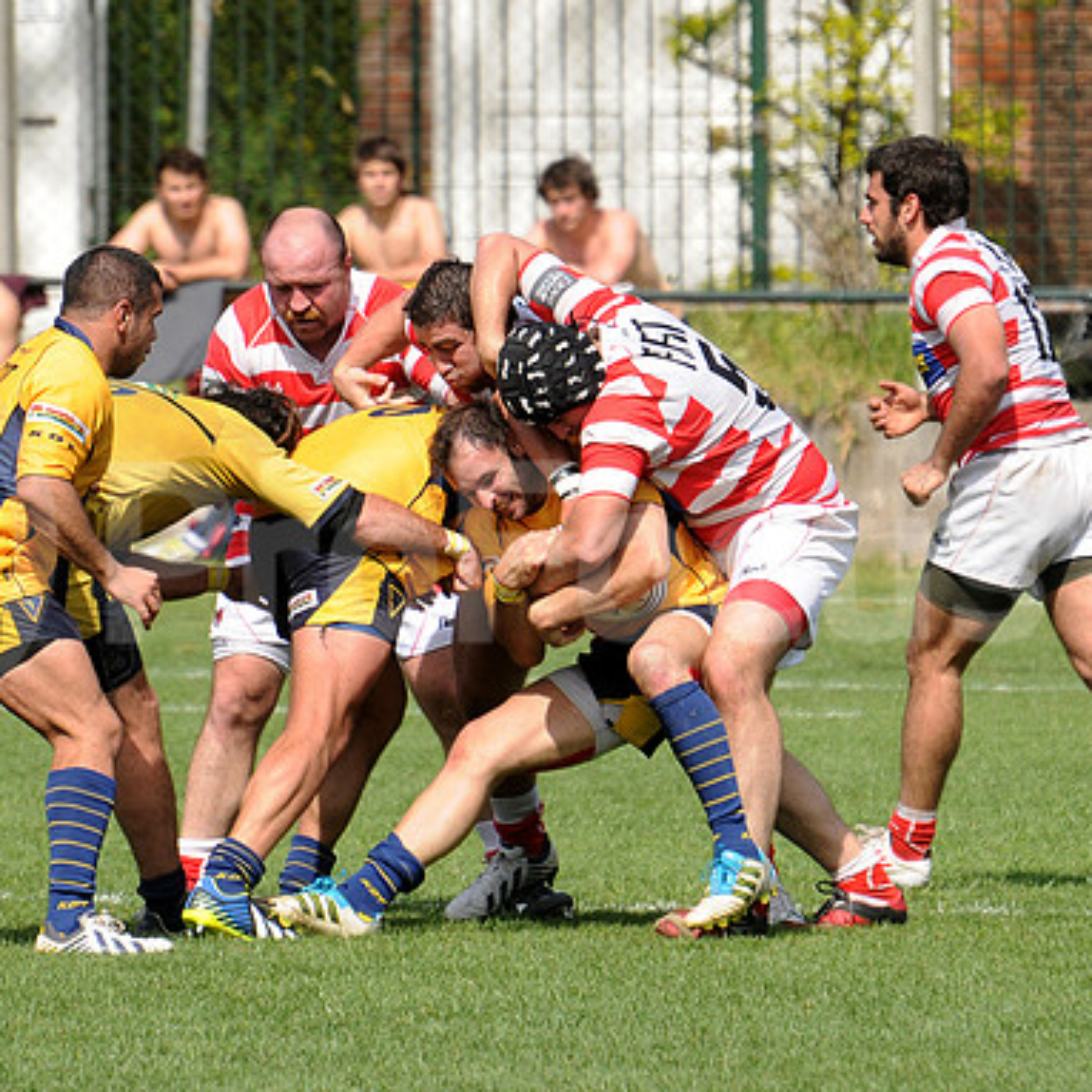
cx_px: 336
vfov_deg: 3.8
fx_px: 16525
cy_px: 546
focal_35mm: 463
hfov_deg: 3.8
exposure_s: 1/800
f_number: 5.3
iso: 250
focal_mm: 240
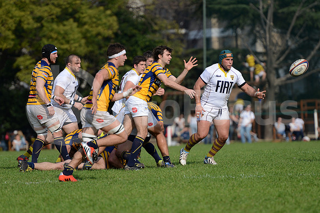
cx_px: 160
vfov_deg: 4.9
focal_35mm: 280
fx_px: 2489
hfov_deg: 7.4
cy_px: 106
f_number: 4
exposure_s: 1/2000
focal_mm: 280
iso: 320
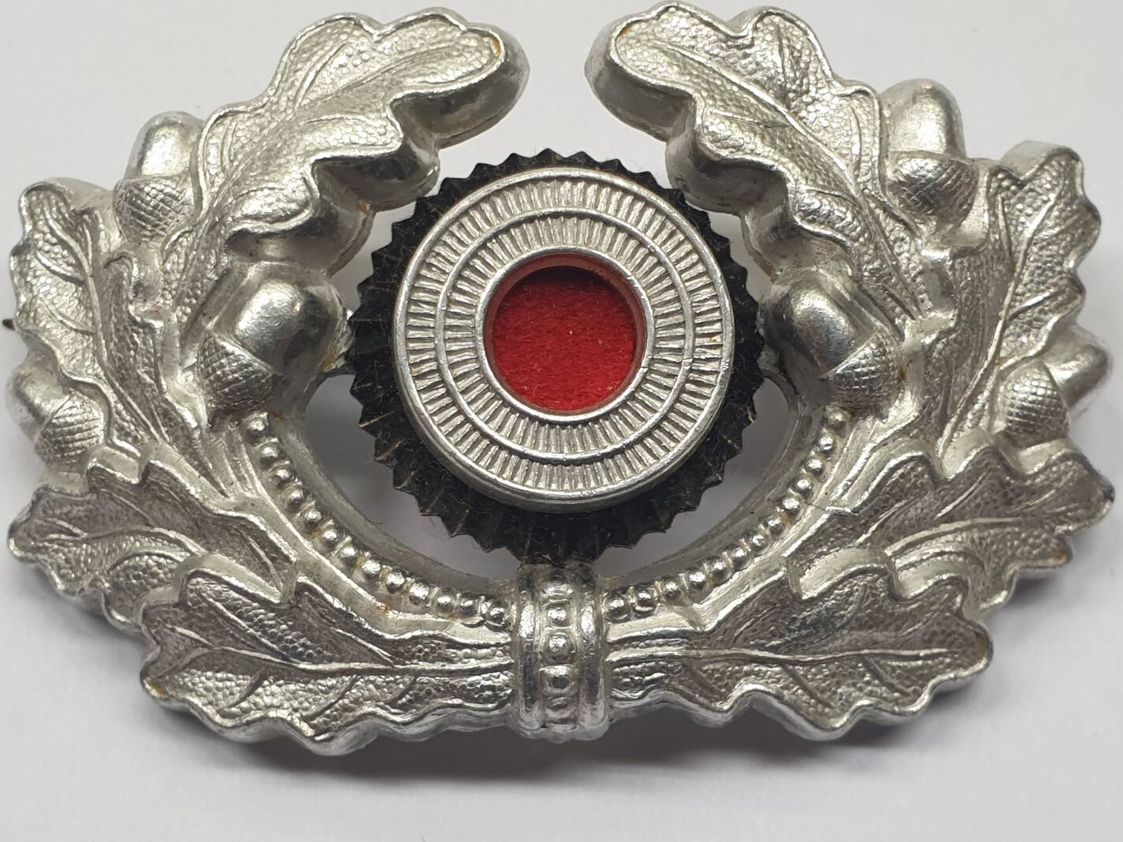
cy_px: 421
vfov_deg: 53.0
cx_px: 562
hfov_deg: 67.3
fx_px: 843
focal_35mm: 26
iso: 50
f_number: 2.4
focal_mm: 4.3
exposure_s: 1/50
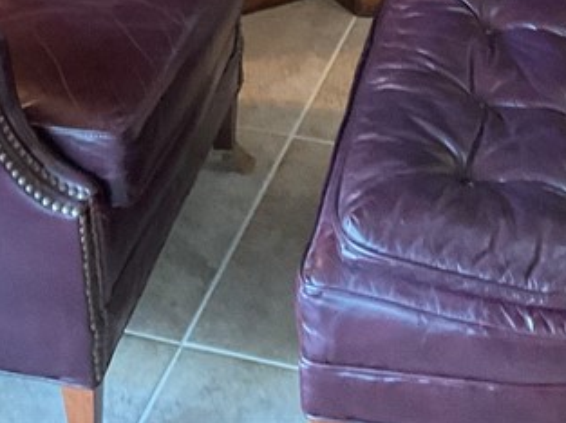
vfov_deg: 14.2
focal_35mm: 95
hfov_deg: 20.6
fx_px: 1552
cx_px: 228
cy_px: -268
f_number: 1.8
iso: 160
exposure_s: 1/60
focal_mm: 3
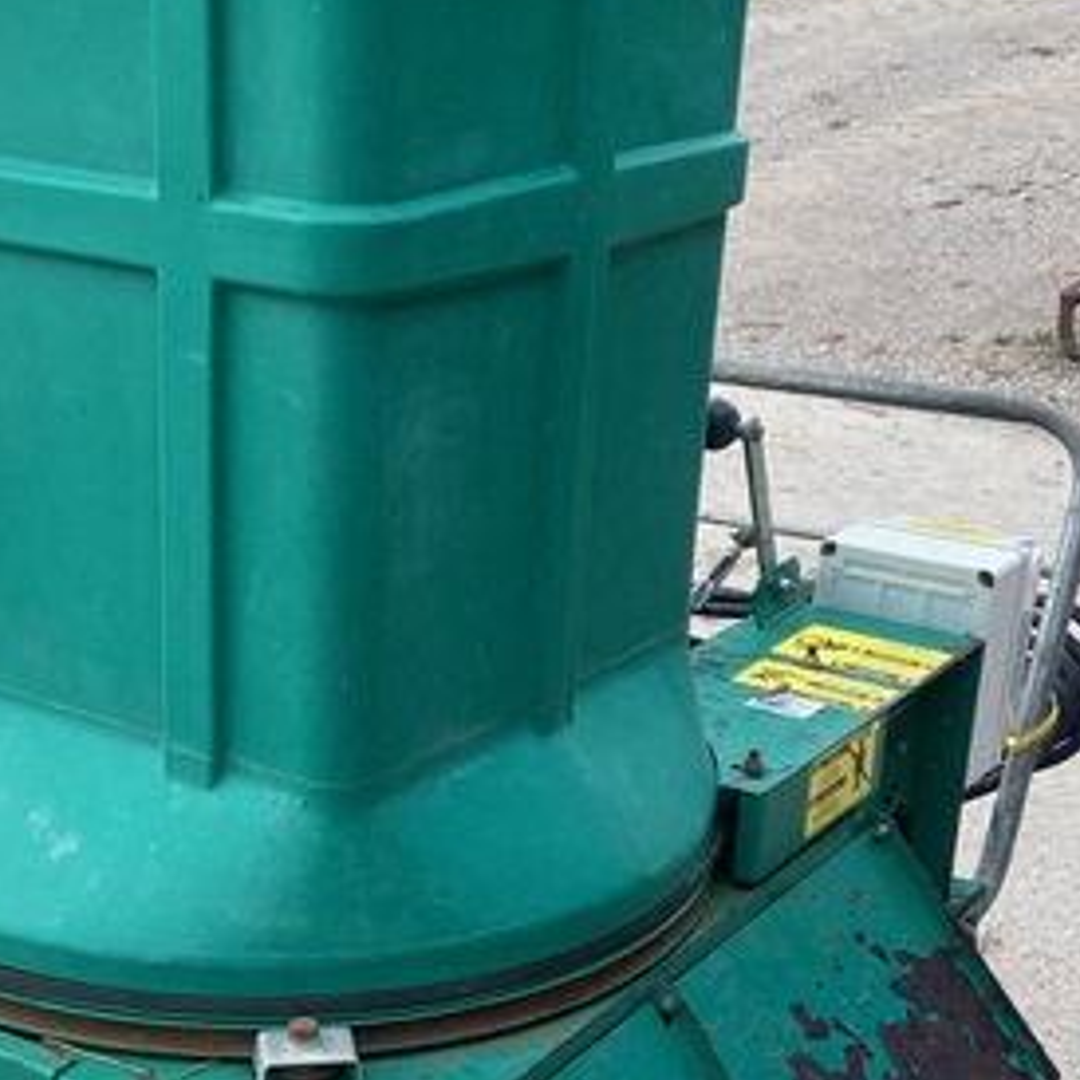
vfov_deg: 25.2
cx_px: 276
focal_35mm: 67
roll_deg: -1.9
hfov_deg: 25.4
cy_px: 879
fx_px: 2365
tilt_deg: -27.0
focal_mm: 4.25
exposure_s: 1/431
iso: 32
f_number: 1.8
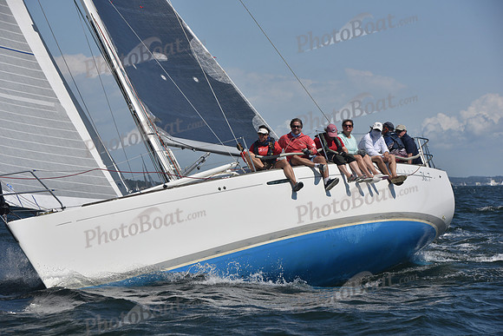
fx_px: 1705
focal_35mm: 122
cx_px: 252
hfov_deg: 16.8
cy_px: 168
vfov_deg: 11.2
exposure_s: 1/1000
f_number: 9
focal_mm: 122
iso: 250
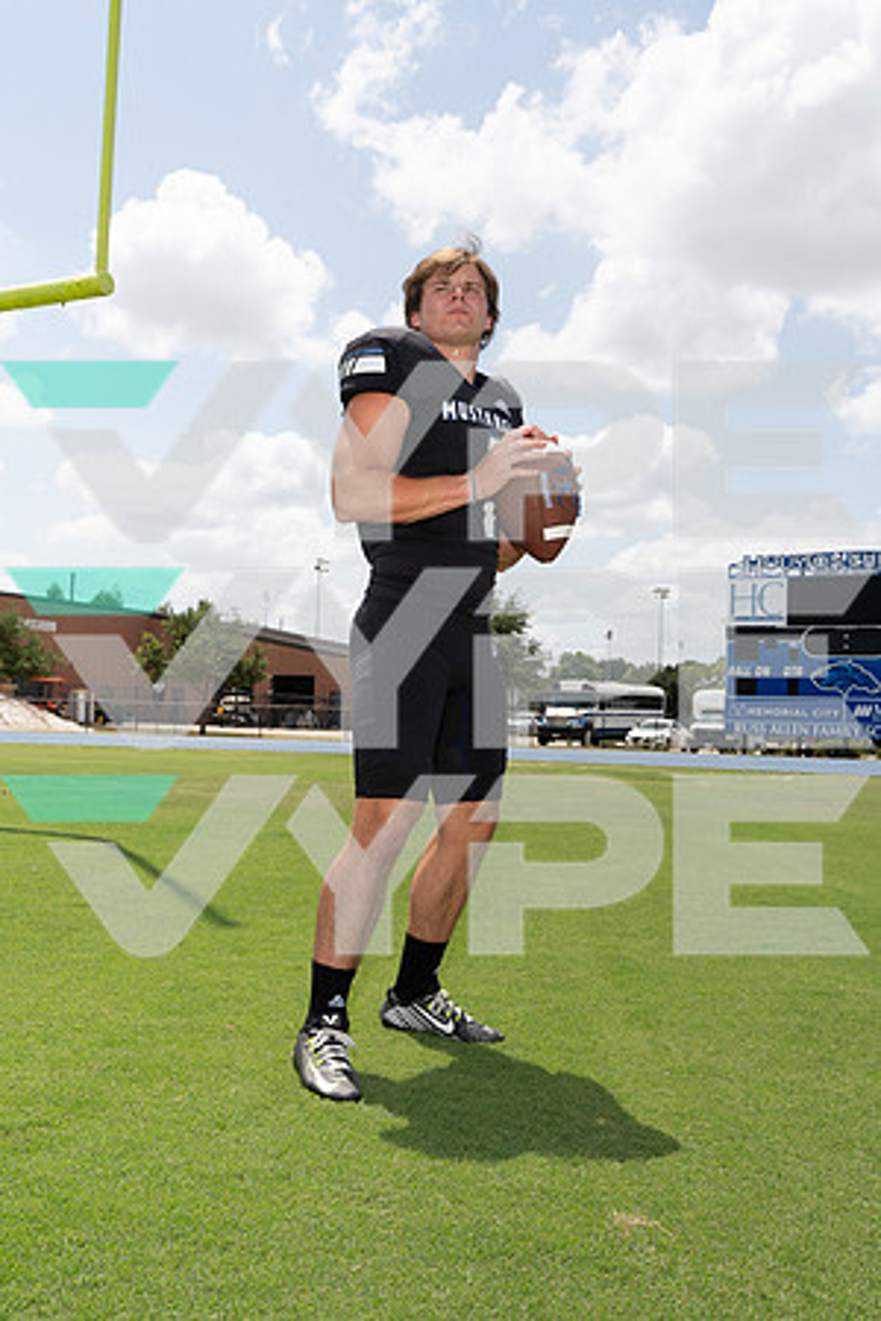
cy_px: 660
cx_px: 440
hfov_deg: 37.9
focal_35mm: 35
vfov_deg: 54.4
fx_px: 1285
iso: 100
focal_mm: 35
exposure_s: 1/250
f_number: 13
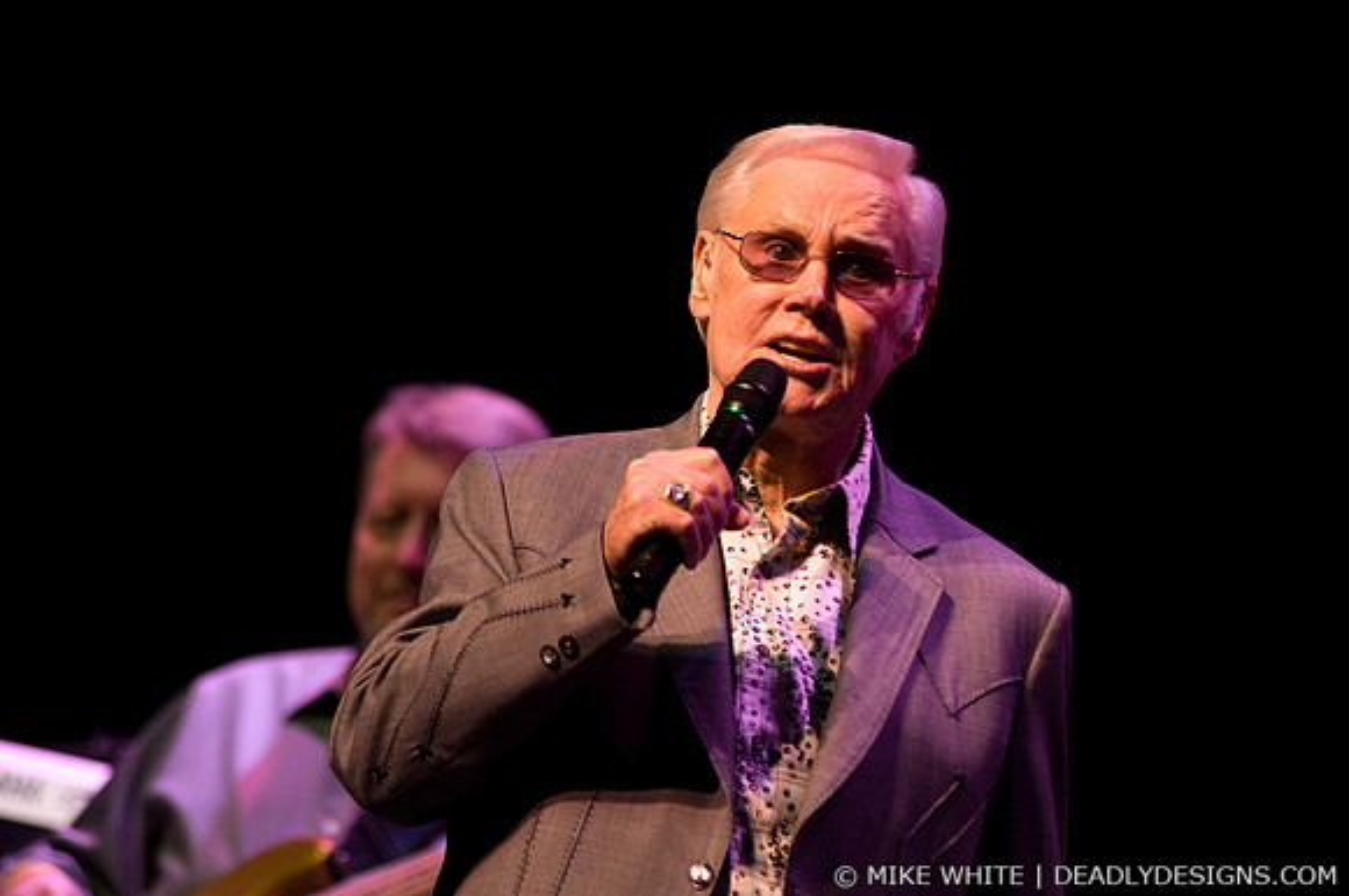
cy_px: 448
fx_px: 11226
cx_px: 674
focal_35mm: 300
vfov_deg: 4.6
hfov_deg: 6.9
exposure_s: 1/160
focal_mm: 200
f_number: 2.8
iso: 1000
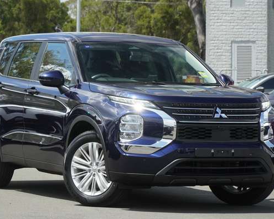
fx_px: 1343
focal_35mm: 166
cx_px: 126
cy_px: 110
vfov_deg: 9.3
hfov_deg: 11.7
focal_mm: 97
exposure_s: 1/640
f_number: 8
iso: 800
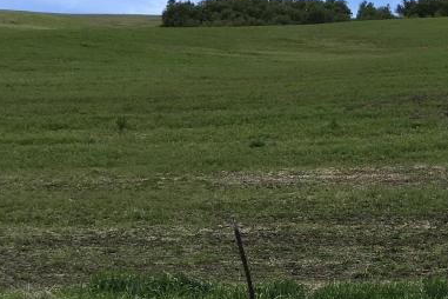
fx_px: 1008
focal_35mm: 81
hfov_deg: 23.0
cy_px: 246
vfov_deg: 16.7
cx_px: 541
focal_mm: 4.15
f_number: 2.2
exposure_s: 1/1183
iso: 25
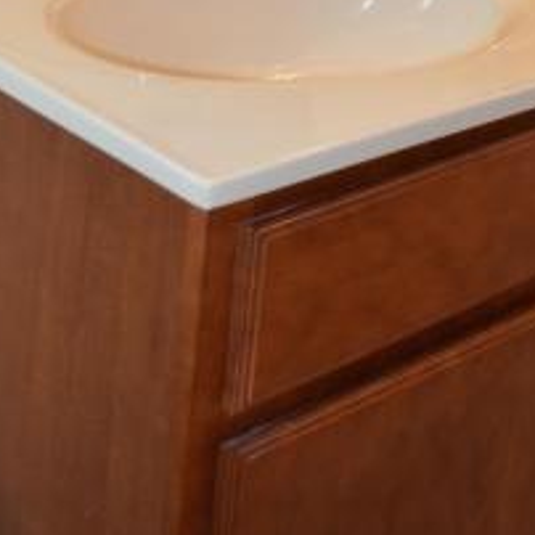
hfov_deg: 19.1
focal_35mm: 87
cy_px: -242
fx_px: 1521
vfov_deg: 18.0
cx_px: 591
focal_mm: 18
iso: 400
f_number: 4
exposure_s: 1/80
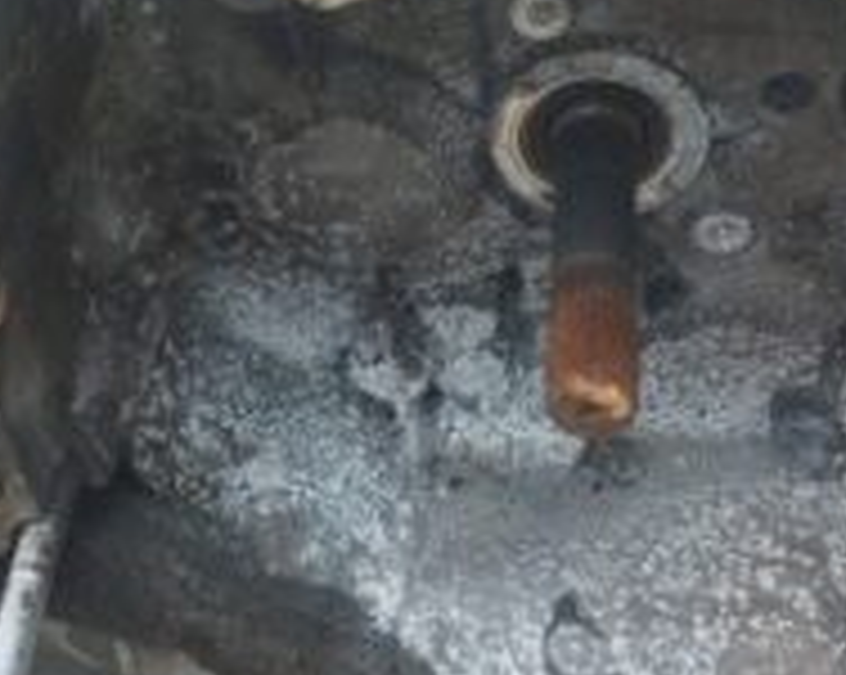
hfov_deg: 24.5
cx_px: 378
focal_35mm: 78
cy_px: 220
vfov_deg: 19.6
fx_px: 1951
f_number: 1.8
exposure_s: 1/122
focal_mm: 5.23
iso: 40
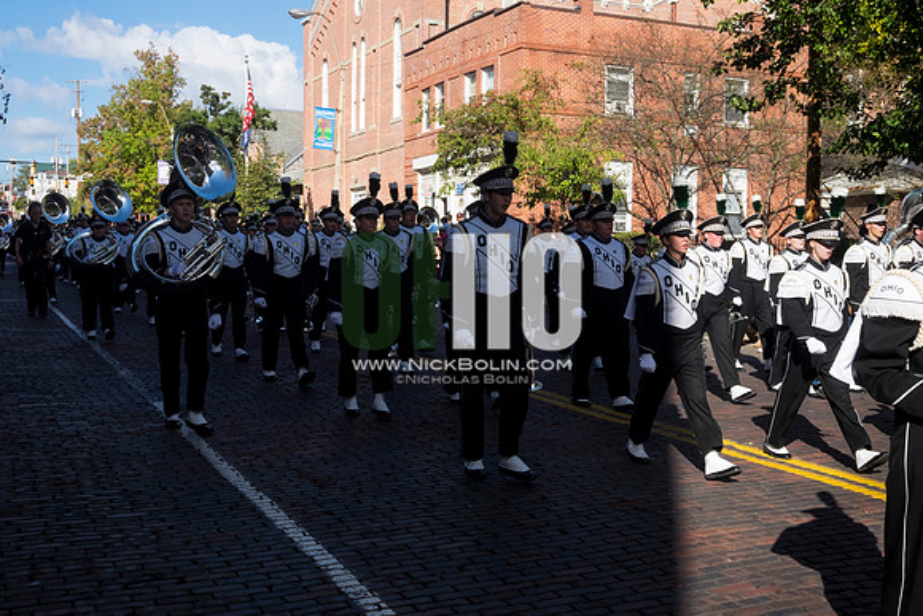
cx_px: 462
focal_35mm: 41
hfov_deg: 47.4
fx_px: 1051
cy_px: 308
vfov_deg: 32.6
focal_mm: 27
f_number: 14
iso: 400
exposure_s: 1/200
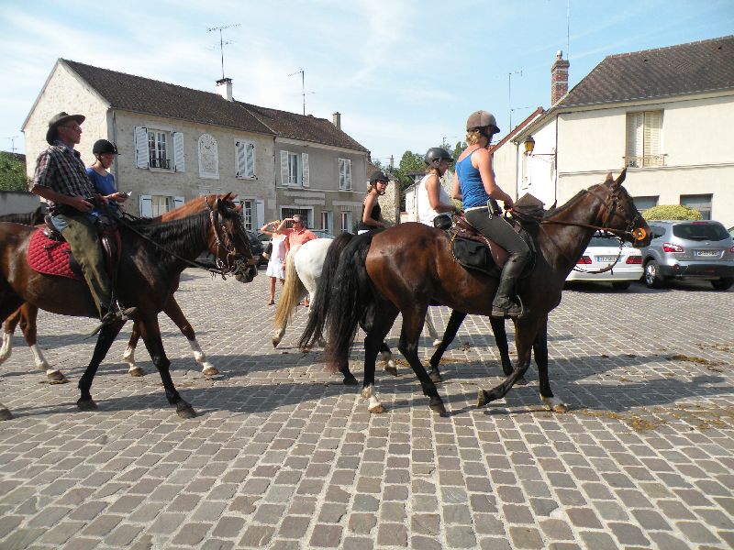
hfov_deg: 65.3
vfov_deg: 51.4
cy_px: 275
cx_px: 367
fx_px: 573
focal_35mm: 27
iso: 100
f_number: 3.2
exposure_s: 1/1000
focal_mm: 4.7
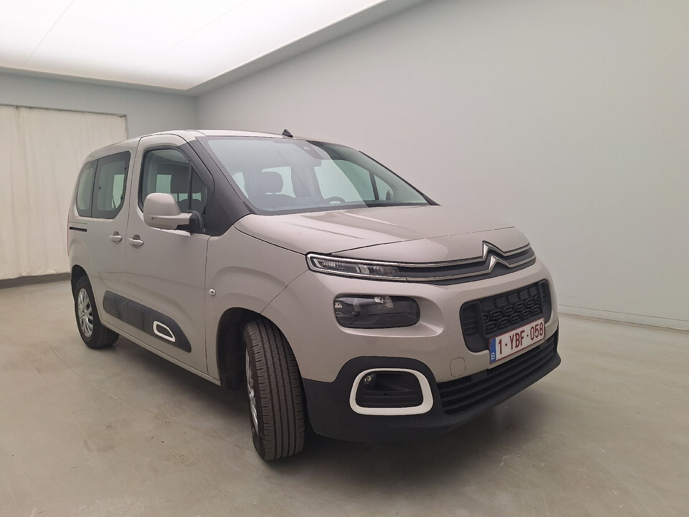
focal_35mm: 23
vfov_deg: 58.9
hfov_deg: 73.9
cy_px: 258
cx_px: 344
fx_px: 458
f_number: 1.8
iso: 40
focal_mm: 5.54
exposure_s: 1/185
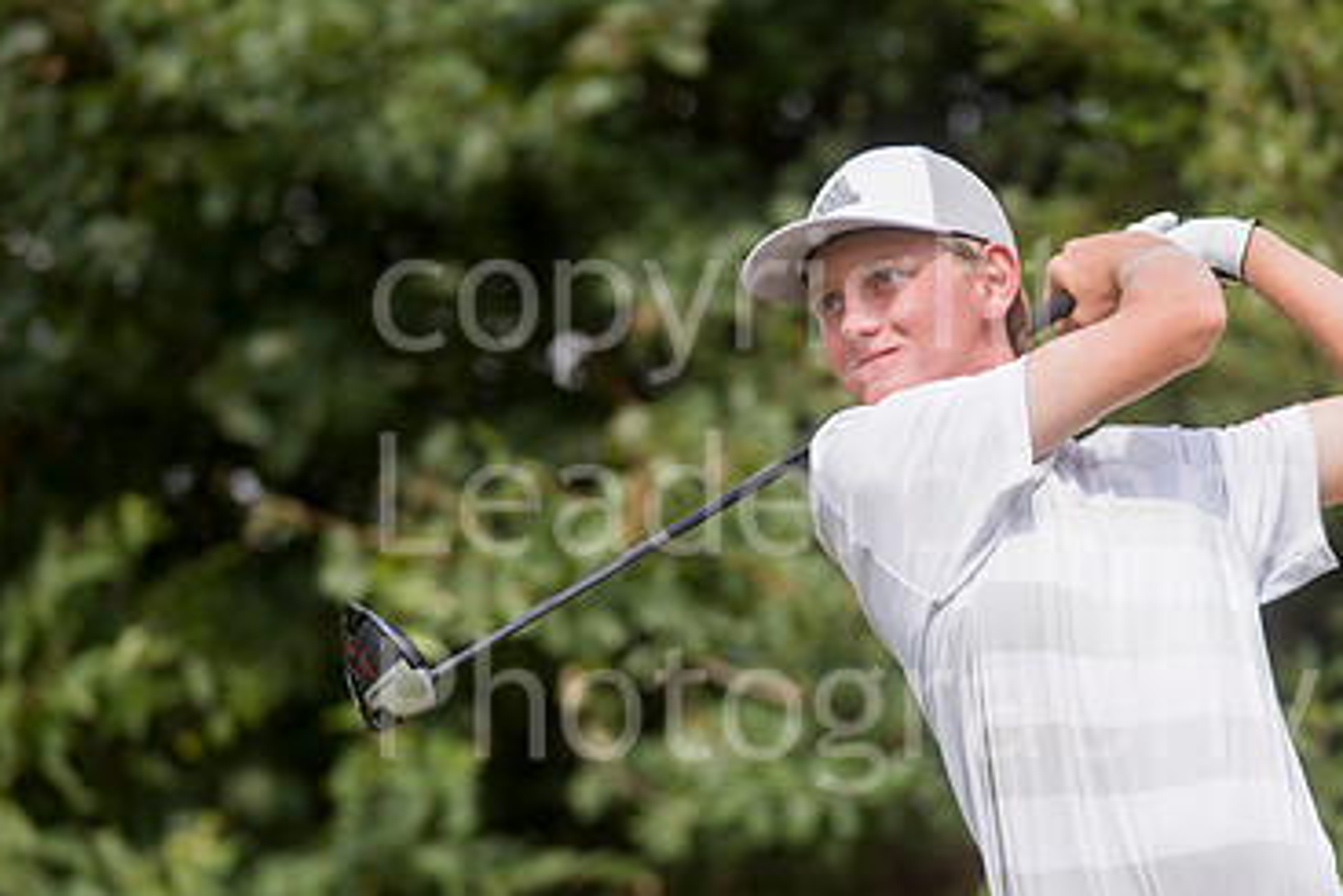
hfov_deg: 4.3
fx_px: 17689
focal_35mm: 474
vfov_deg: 2.9
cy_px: 528
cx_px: 853
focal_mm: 300
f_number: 4.5
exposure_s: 1/3200
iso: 320
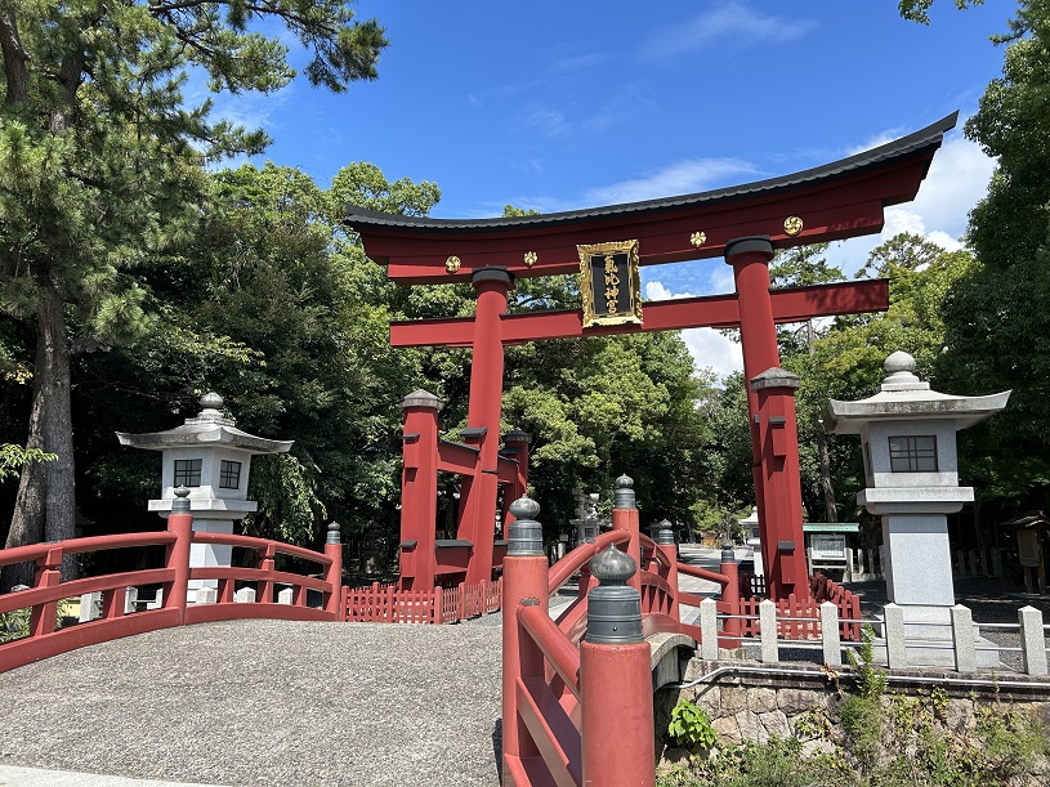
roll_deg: -0.1
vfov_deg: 53.1
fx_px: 789
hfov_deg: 67.3
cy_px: 394
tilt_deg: +9.0
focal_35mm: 26
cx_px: 525
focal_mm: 5.7
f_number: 1.5
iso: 50
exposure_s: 1/2165
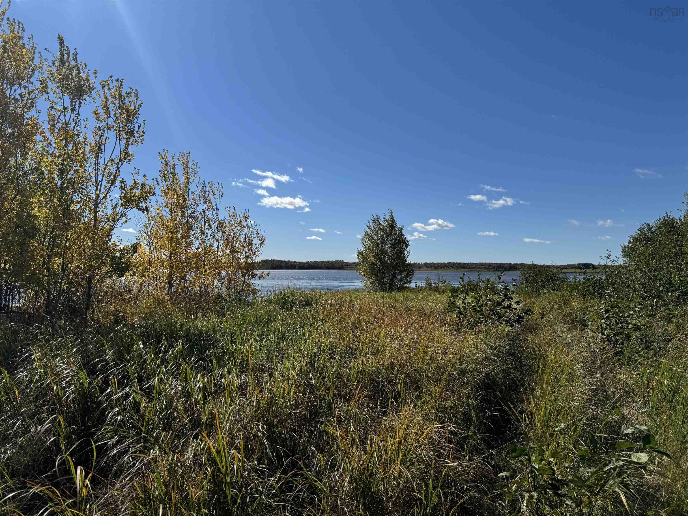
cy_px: 258
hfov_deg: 71.6
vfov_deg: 56.8
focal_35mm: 24
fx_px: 477
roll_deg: -0.7
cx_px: 344
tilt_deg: +1.6
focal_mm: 6.76
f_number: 1.78
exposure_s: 1/9009
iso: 80
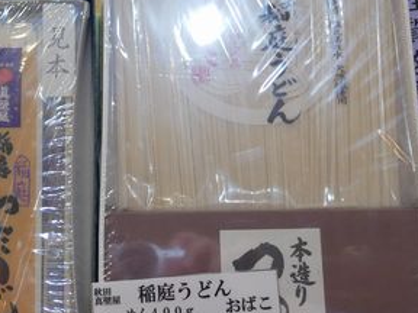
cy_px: 3
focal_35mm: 68
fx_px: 821
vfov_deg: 20.9
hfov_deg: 28.5
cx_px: 157
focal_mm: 12
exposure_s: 1/60
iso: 640
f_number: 3.5
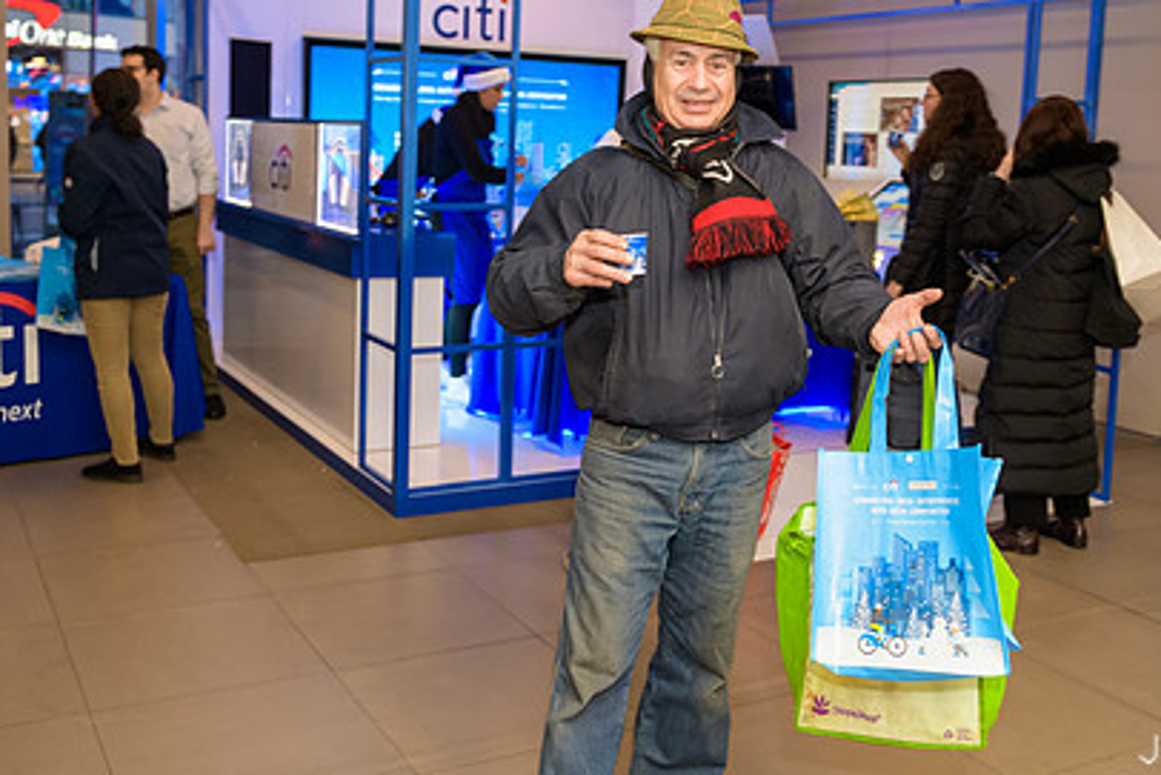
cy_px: 273
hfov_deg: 48.4
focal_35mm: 40
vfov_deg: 33.2
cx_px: 583
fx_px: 1290
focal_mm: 28
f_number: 3.2
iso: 800
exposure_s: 1/125
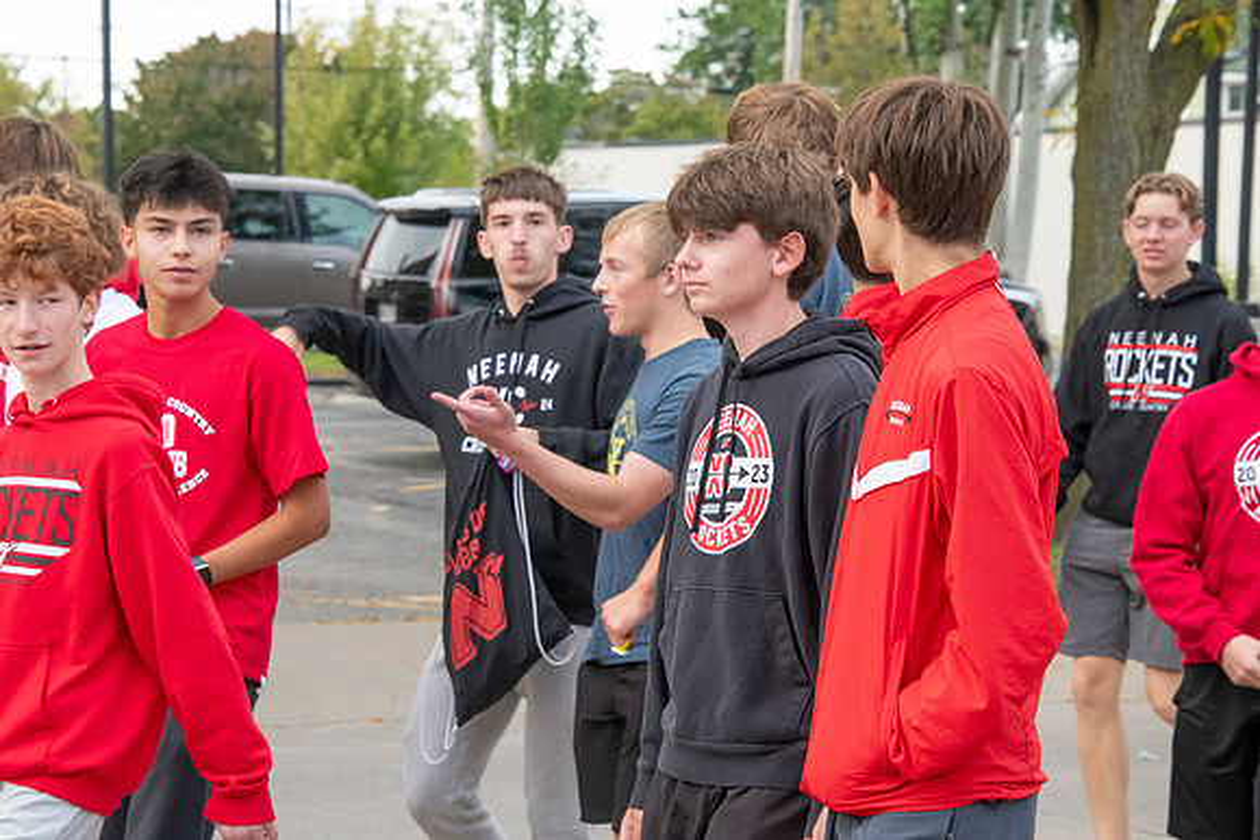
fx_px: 4726
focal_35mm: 135
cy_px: 420
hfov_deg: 15.2
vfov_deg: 10.2
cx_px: 630
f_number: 11
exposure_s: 1/250
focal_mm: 135
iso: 3200
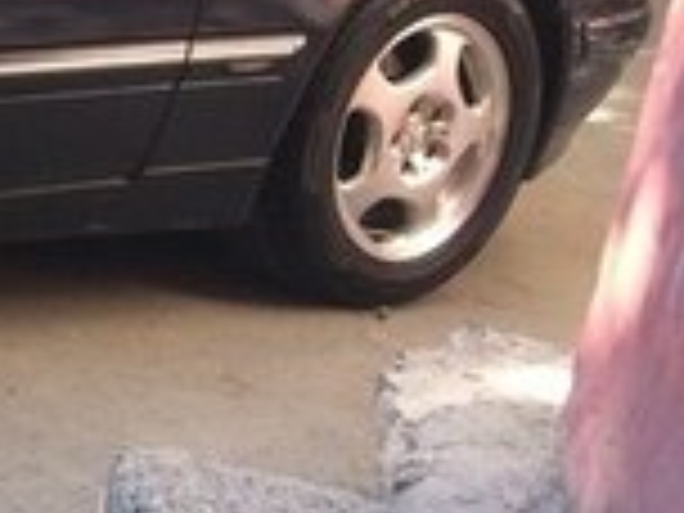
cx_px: -783
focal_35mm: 126
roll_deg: -6.5
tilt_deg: -15.2
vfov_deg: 11.5
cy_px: -97
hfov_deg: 13.0
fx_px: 2490
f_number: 2.2
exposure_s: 1/100
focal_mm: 4.15
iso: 40
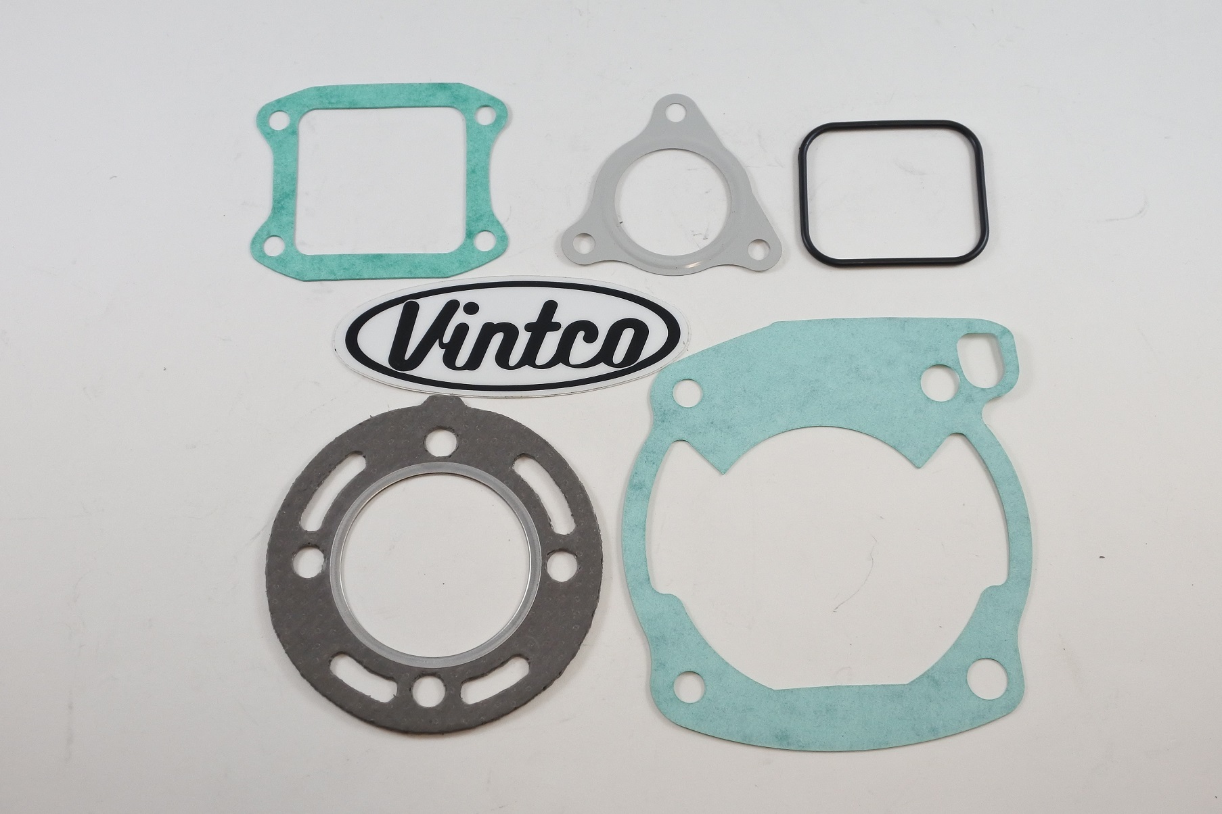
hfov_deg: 49.6
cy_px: 407
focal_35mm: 39
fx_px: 1324
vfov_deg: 34.2
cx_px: 611
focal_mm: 14.7
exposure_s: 1/160
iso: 400
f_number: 4.2
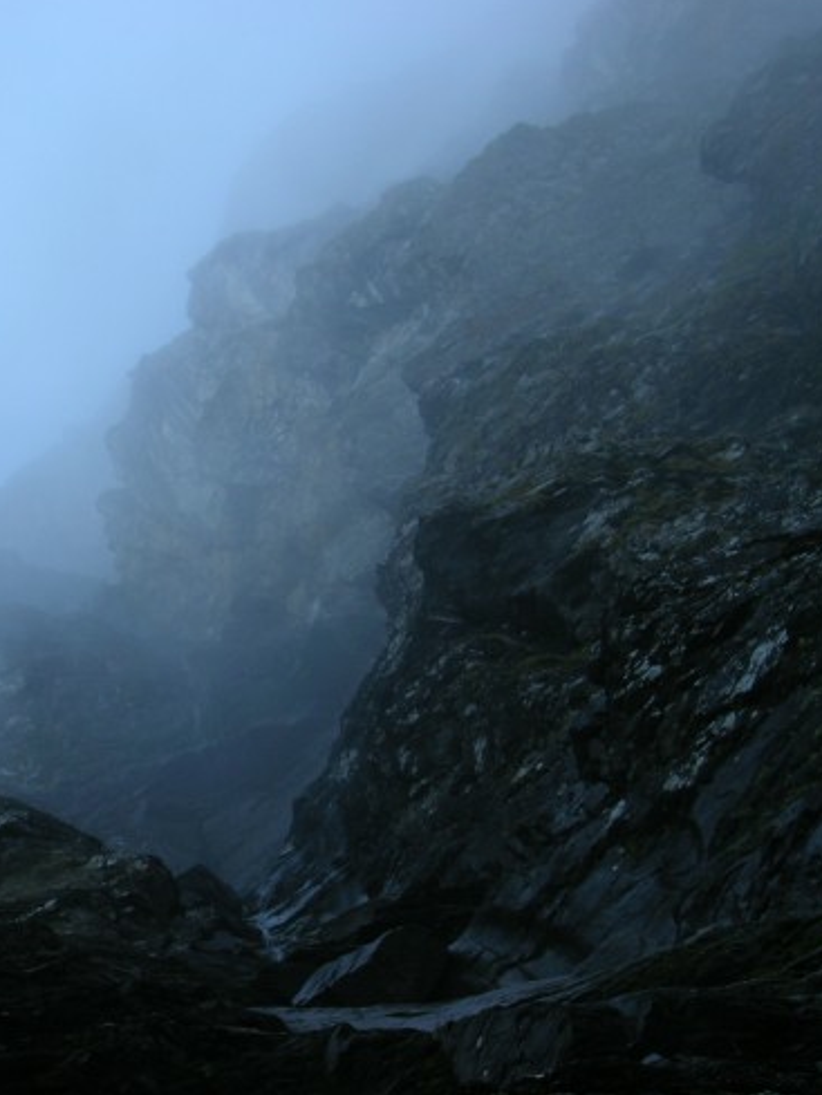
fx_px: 1741
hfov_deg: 26.3
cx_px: 242
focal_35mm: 55
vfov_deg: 34.3
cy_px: 811
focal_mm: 8.9
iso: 50
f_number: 3.5
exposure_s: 1/61
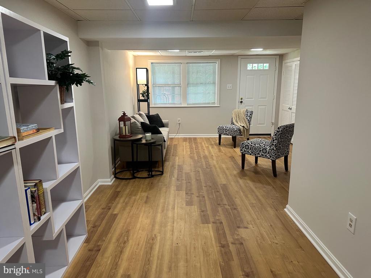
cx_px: 186
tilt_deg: -11.0
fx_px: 257
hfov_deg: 71.6
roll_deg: +0.6
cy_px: 139
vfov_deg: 56.8
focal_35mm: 24
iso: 400
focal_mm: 6.86
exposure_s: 1/60
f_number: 1.78
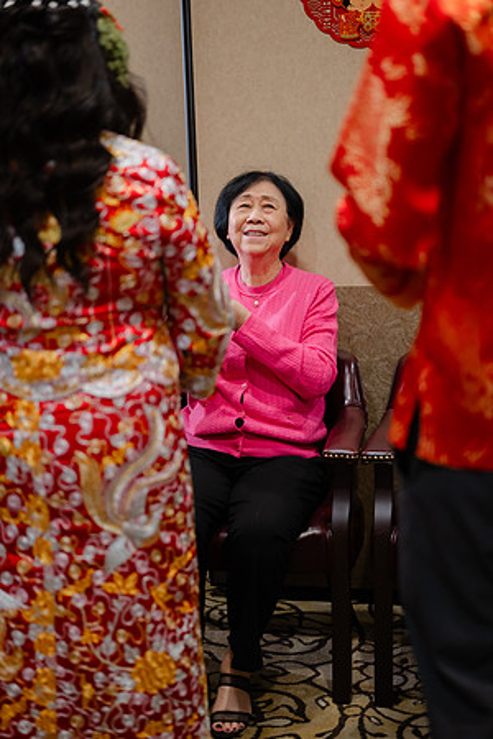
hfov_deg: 27.0
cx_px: 246
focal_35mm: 50
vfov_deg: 39.6
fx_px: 1027
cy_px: 370
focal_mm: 50
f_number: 1.8
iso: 640
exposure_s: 1/125
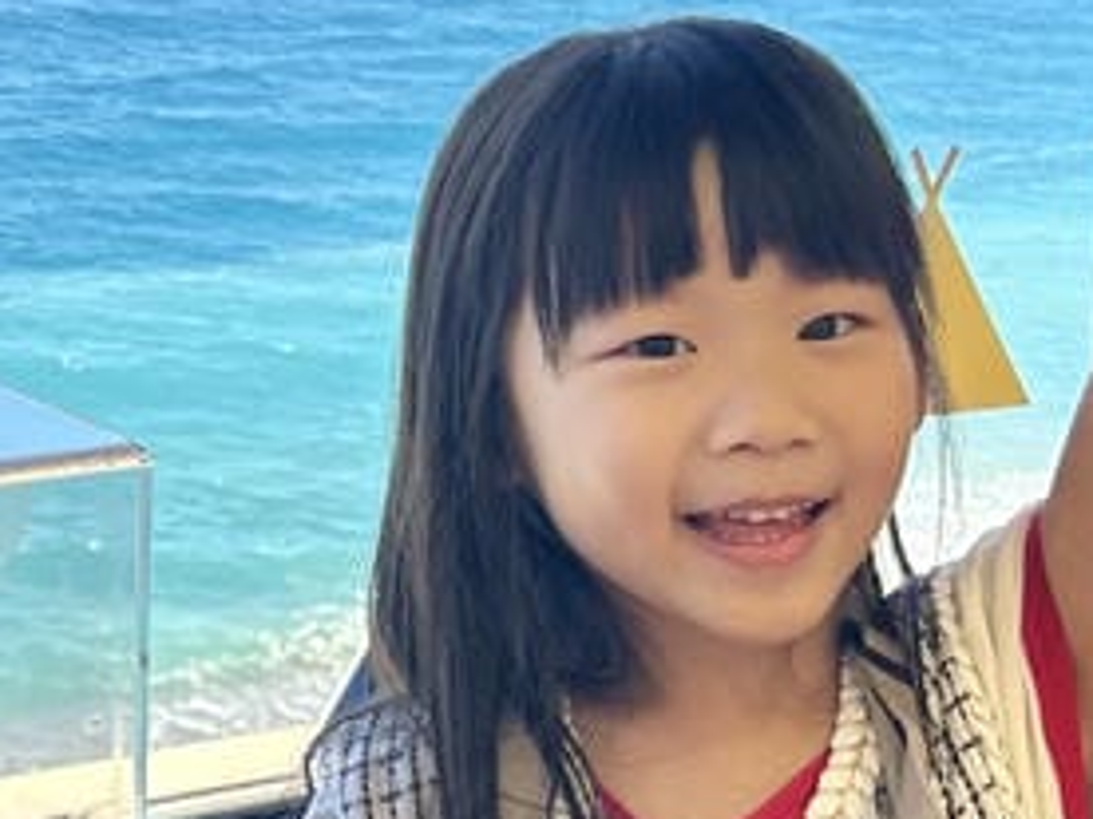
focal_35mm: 113
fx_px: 3568
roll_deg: +1.1
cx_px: -253
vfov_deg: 13.1
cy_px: 222
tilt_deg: -11.5
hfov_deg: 16.6
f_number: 1.5
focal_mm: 5.7
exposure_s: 1/239
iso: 40
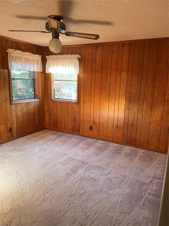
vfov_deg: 67.3
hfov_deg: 53.1
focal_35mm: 26
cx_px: 84
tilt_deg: -10.6
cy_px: 113
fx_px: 169
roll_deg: -0.7
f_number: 1.6
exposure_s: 1/121
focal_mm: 4.2
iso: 125
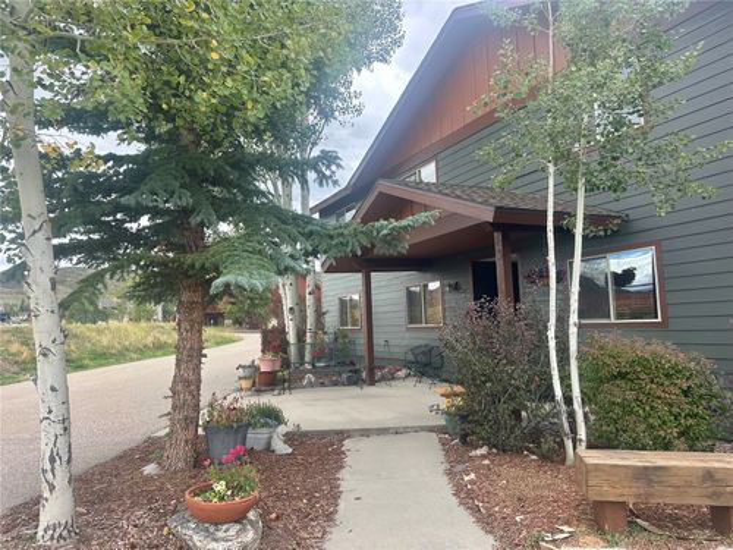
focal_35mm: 24
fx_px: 508
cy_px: 275
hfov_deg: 71.6
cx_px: 366
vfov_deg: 56.8
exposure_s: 1/549
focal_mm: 6.86
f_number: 1.78
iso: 80
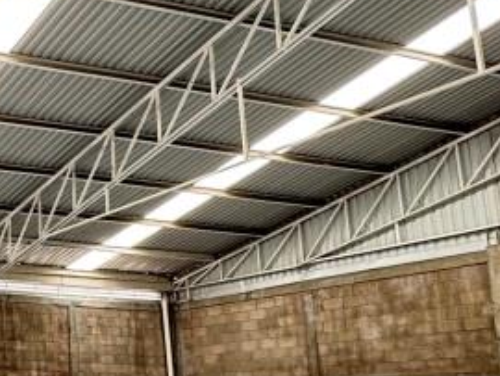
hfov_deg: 27.1
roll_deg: -0.7
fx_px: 766
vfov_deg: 27.1
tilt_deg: +9.0
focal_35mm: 53
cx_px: -224
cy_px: 298
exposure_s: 1/99
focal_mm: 2.22
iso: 80
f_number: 2.2
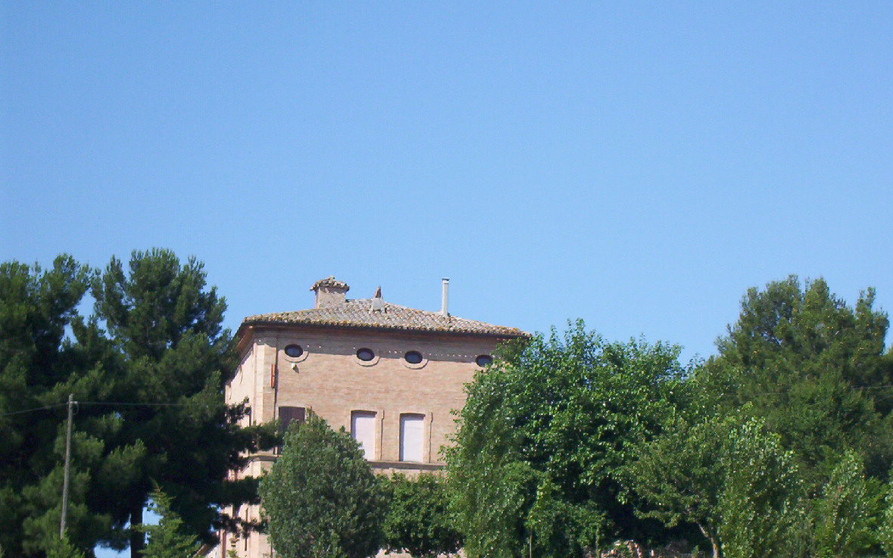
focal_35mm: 115
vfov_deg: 11.4
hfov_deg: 18.1
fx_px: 2799
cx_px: 448
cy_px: 328
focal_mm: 16.61
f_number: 4.72
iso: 100
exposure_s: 1/888
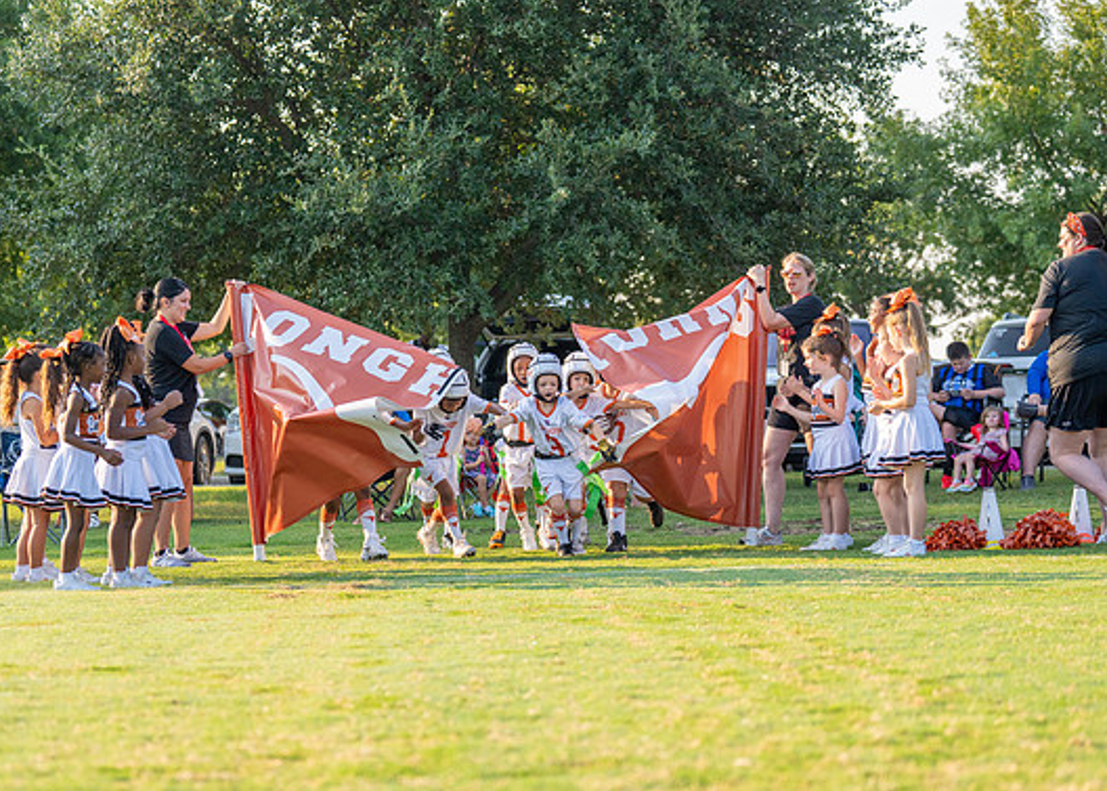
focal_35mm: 91
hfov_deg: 21.9
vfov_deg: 15.7
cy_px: 438
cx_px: 545
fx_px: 2861
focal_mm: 70
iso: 400
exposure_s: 1/2000
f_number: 2.8
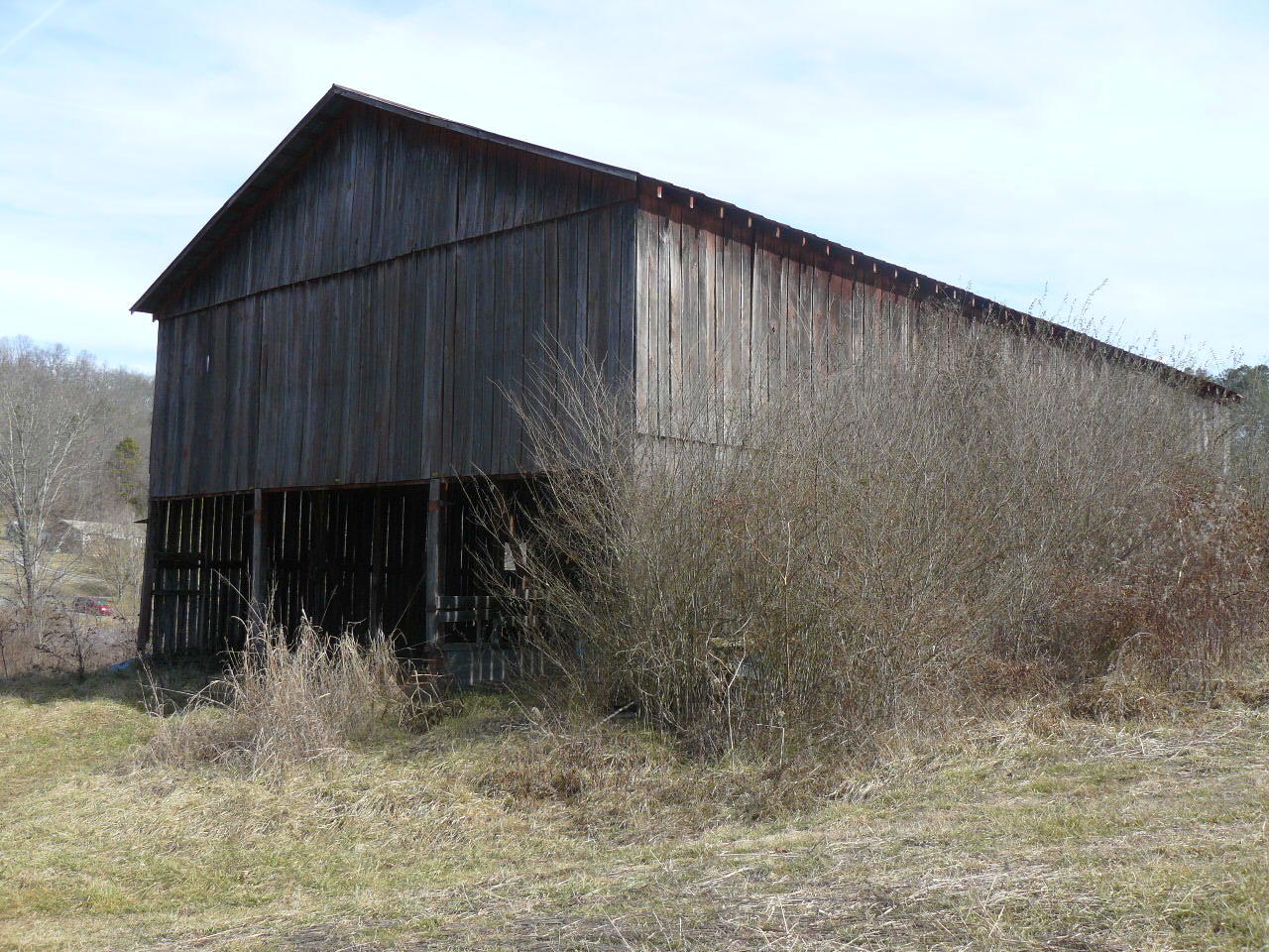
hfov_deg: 51.4
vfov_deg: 39.7
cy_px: 476
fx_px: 1320
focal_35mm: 36
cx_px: 634
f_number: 3.6
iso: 100
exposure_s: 1/640
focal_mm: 6
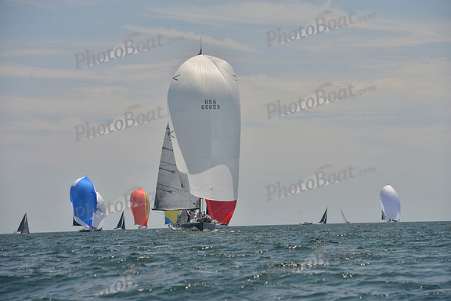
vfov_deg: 9.1
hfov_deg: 13.6
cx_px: 226
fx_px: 1892
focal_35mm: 151
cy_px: 151
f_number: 9
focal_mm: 150
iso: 400
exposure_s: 1/800
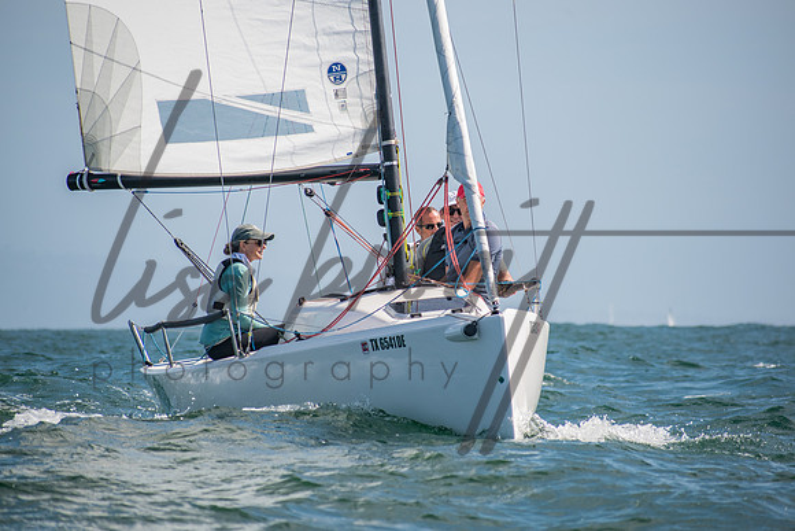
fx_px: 7267
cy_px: 266
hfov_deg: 6.3
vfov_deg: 4.2
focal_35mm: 329
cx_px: 398
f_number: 6.3
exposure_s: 1/1000
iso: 200
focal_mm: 210
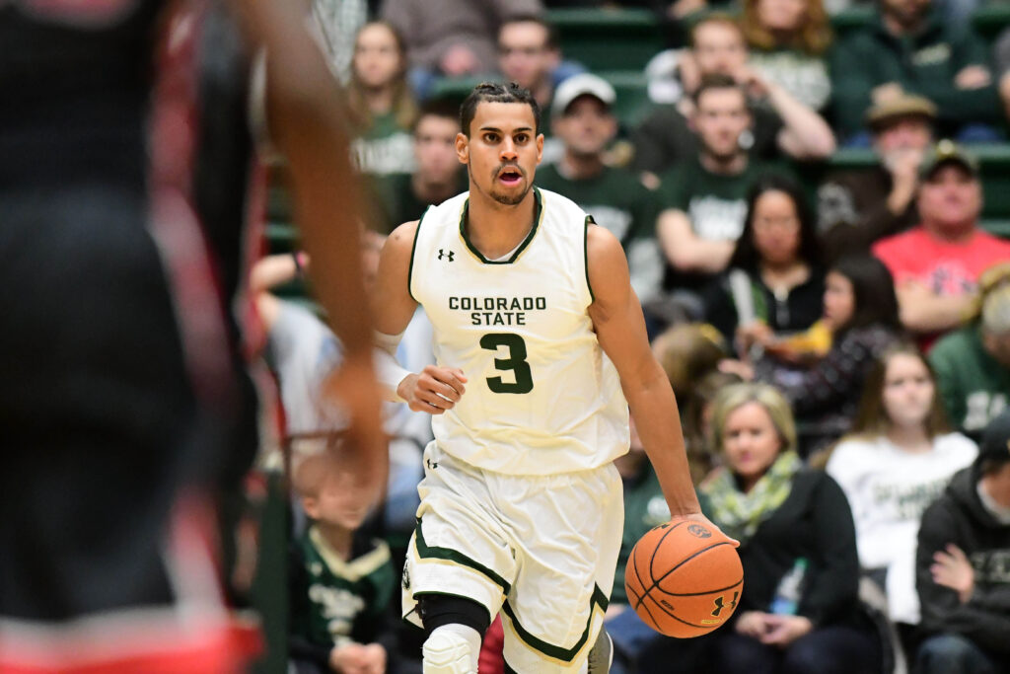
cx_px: 505
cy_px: 337
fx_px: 12626
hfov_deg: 4.6
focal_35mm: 450
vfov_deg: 3.1
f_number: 3.2
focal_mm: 300
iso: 8000
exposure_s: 1/1250
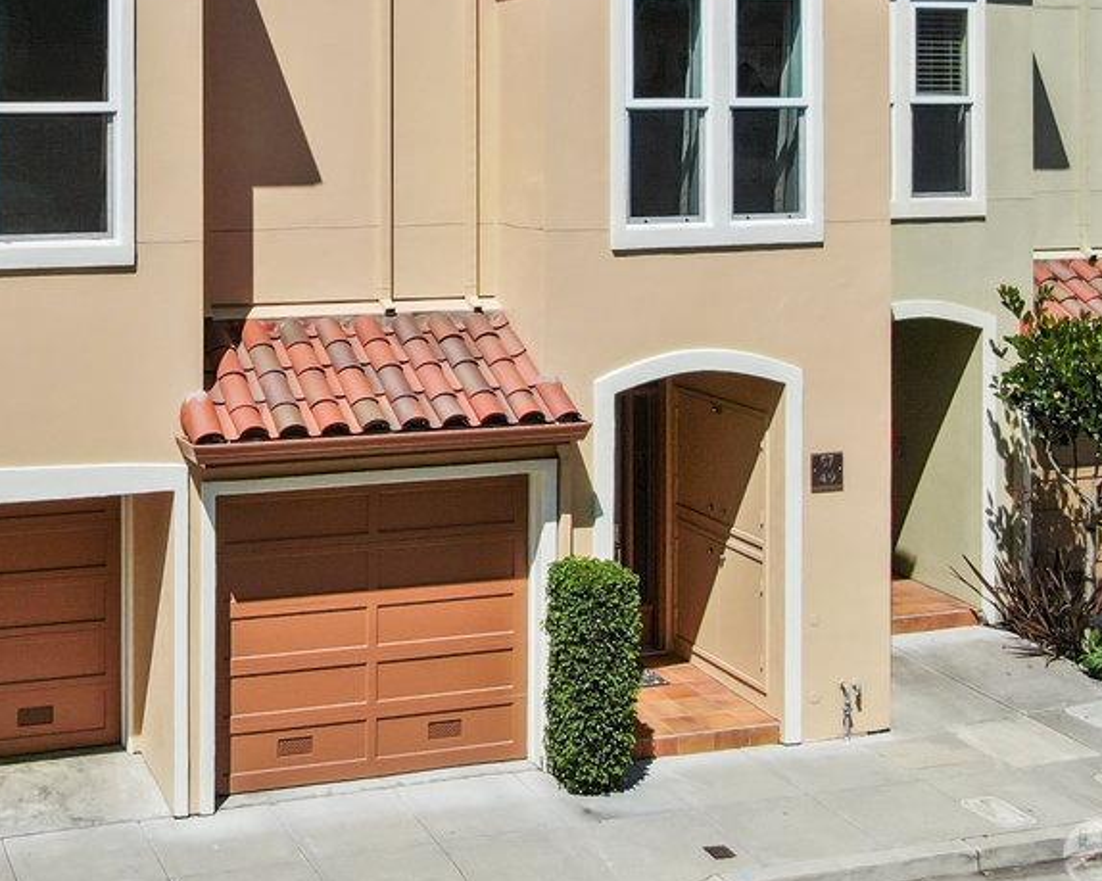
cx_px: 215
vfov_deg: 29.2
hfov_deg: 36.7
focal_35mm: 49
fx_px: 1598
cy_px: 35
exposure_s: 1/500
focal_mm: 4.39
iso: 110
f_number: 2.8
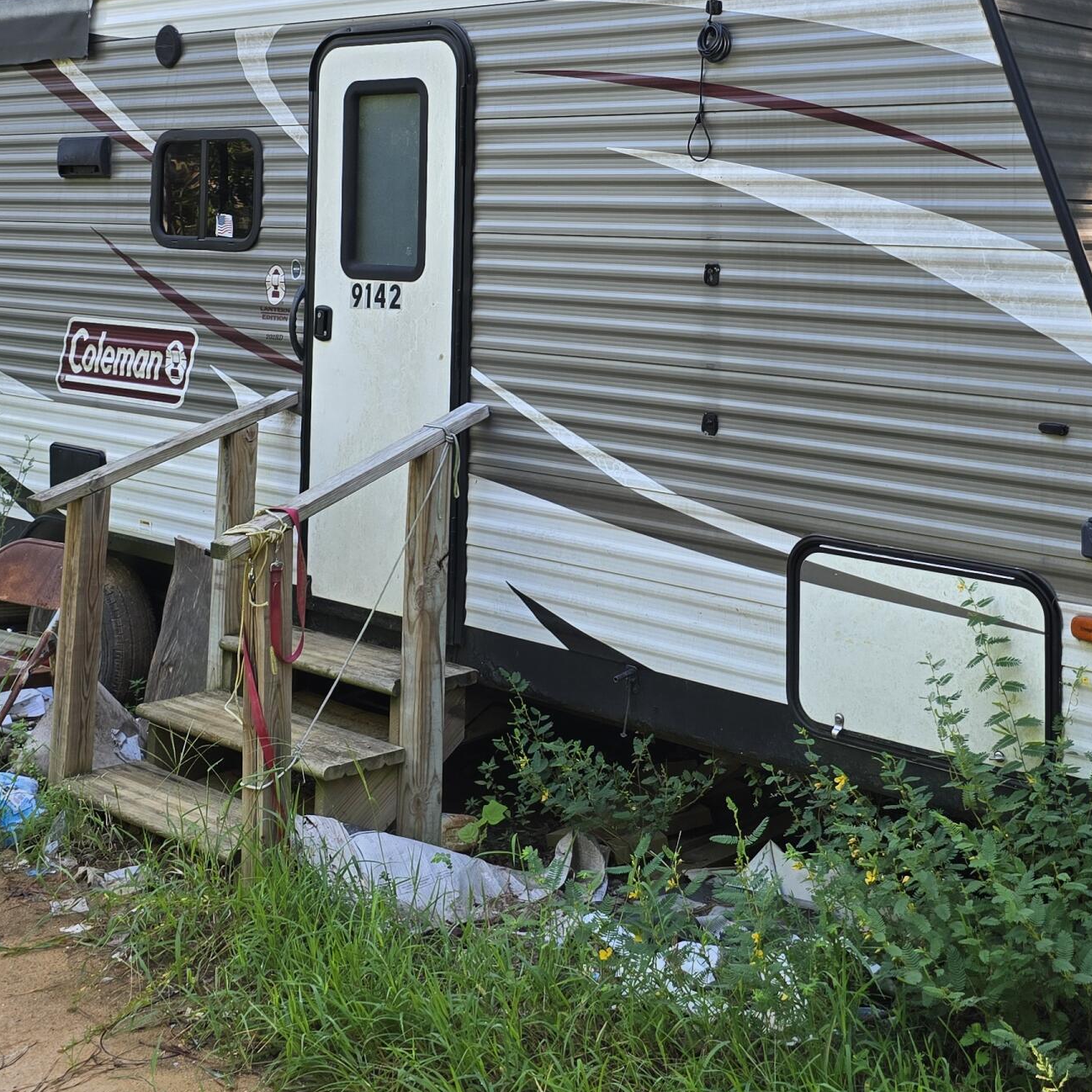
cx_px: 652
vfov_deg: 34.7
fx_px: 1677
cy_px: 184
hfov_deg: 35.9
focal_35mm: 47
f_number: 1.7
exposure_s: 1/180
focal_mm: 6.3
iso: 50
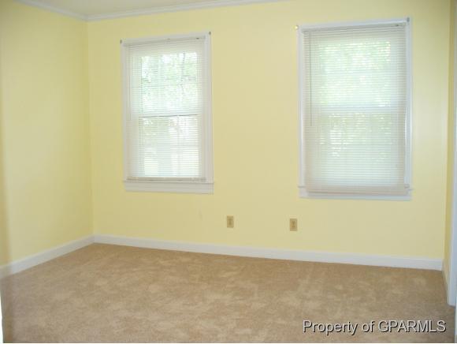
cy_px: 172
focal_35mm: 37
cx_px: 228
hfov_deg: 50.1
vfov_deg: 38.7
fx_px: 489
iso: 160
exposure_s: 1/30
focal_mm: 6.1
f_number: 2.8
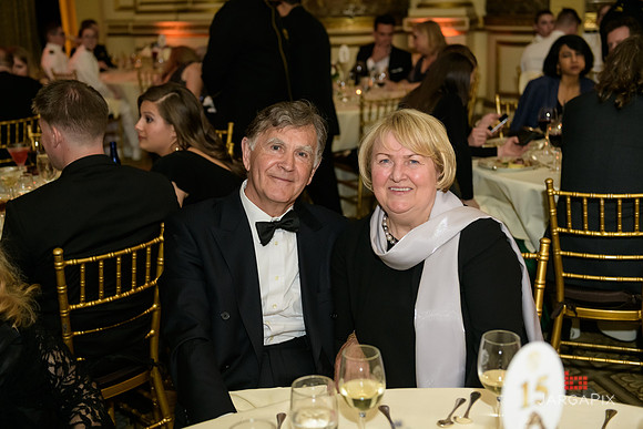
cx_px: 322
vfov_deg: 27.0
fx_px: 893
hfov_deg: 39.6
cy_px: 214
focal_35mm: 50
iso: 1600
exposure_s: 1/100
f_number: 3.2
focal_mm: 50
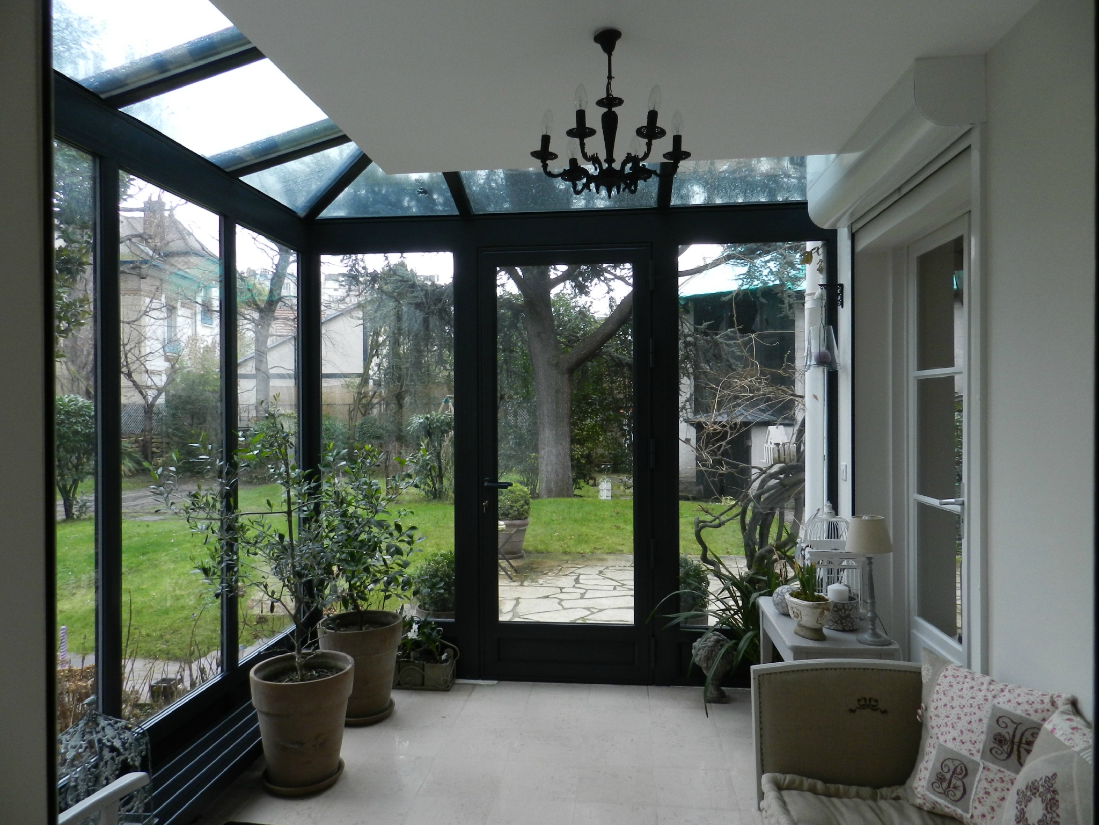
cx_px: 550
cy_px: 412
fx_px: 730
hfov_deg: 73.9
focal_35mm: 23
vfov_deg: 58.9
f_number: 3.4
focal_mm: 4
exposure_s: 1/30
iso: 200
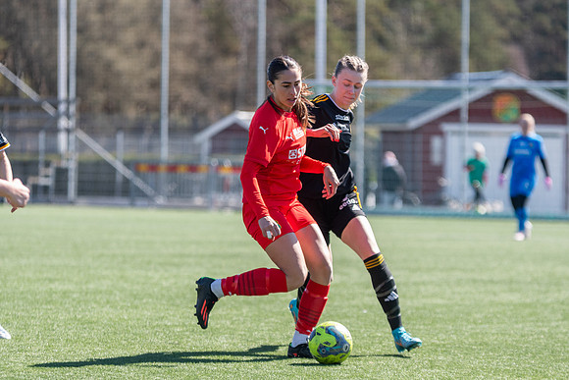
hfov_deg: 9.0
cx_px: 284
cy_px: 190
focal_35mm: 229
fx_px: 3613
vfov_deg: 6.0
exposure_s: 1/2000
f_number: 3.2
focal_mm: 150
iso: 400
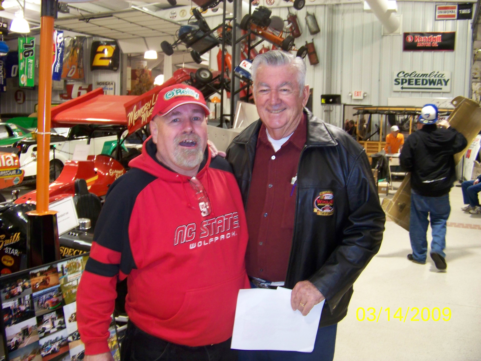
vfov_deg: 39.7
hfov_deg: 51.4
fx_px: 500
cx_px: 240
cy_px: 180
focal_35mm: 36
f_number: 2.8
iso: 200
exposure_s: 1/30
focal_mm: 5.85
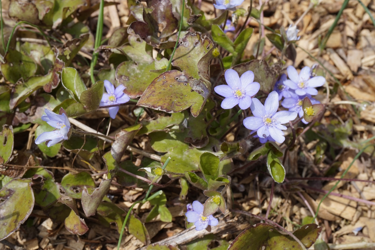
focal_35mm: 51
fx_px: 531
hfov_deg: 38.9
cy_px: 125
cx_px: 188
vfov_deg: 26.5
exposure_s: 1/100
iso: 100
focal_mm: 34
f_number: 11
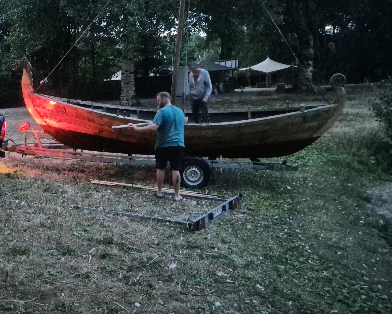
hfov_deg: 42.7
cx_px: 77
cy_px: 98
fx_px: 476
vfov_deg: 36.0
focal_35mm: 41
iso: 3200
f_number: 1.8
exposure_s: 1/17
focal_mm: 5.4
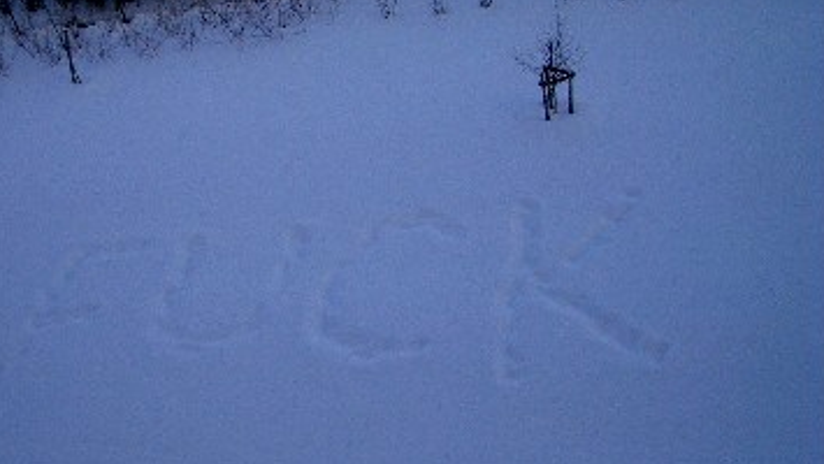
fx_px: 940
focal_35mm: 43
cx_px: 367
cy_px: 283
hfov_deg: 47.3
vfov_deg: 27.7
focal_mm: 5.8
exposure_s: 1/2000
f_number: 4.3
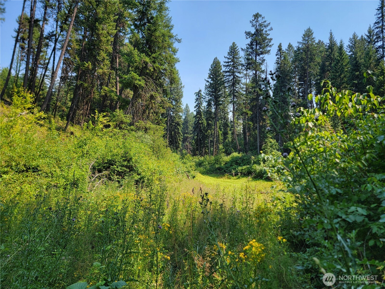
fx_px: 267
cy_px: 144
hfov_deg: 71.6
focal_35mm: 24
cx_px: 192
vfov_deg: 56.8
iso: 16
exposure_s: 1/528
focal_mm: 6.7
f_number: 1.8
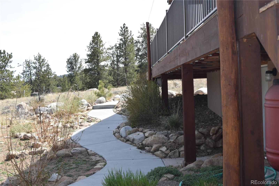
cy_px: 93
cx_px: 140
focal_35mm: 48
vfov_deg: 28.1
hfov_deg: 41.1
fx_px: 372
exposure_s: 1/200
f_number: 8
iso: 100
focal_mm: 32
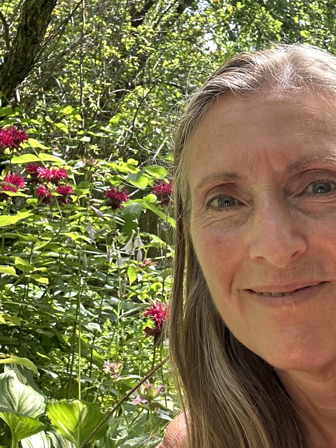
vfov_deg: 47.6
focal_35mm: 39
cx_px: 196
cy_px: 268
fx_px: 505
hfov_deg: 36.7
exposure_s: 1/121
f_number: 1.9
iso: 40
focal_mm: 2.69
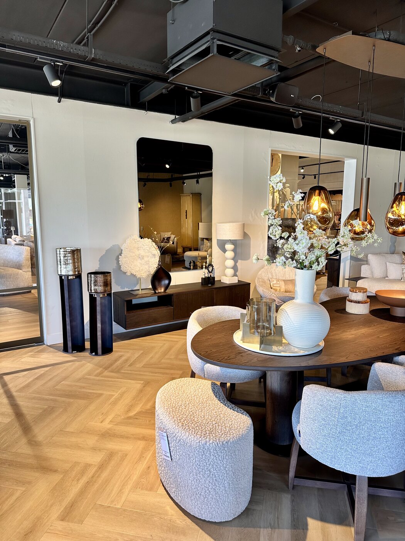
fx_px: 374
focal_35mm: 24
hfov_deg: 56.8
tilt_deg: -7.9
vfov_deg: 71.6
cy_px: 270
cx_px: 202
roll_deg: -0.4
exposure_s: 1/100
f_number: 1.78
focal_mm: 6.86
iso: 80
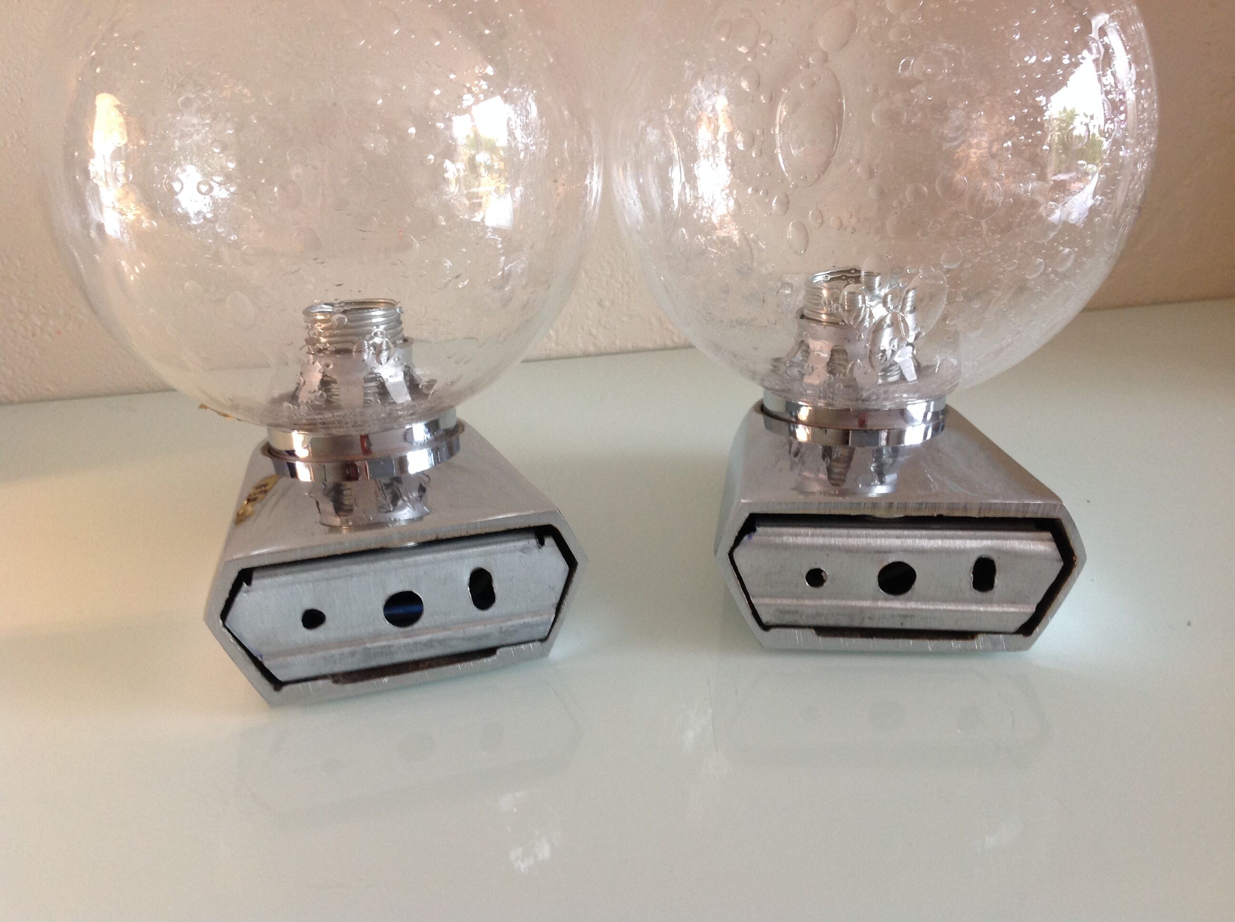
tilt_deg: -21.5
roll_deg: +1.3
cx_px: 618
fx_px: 1247
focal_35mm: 35
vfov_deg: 40.6
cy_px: 461
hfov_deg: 52.7
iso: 100
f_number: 2.4
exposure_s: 1/15
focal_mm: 4.28
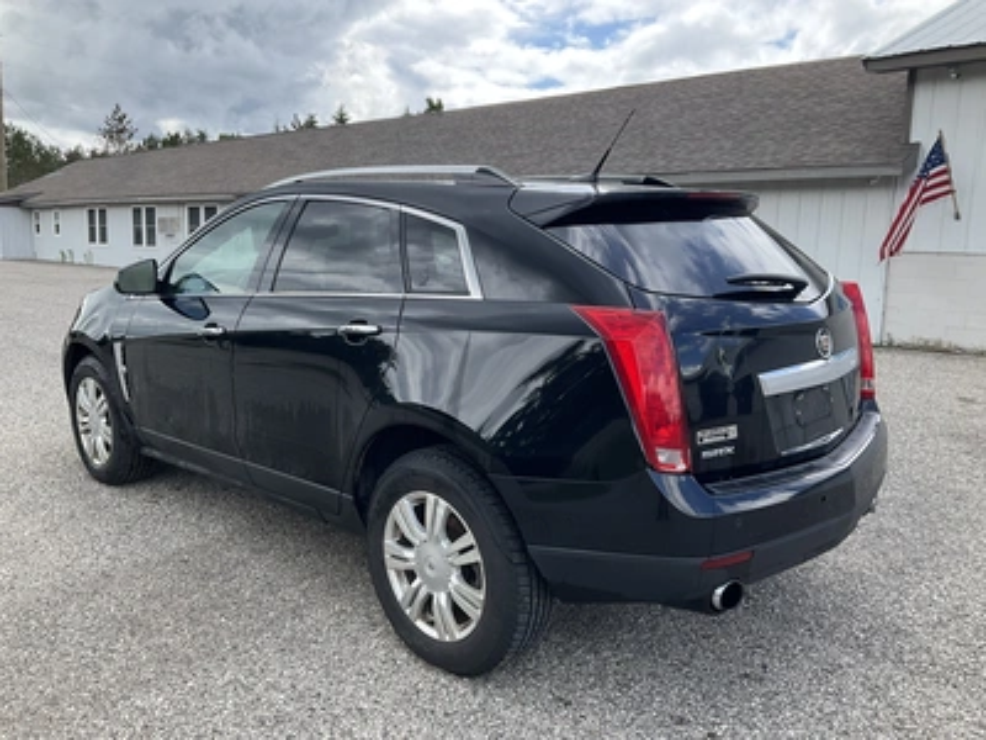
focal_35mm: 29
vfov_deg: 48.2
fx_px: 826
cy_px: 370
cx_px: 493
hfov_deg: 61.7
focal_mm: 3
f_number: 1.8
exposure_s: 1/586
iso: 25
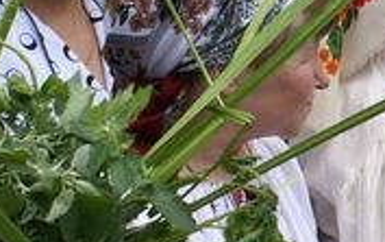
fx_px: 2842
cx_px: 592
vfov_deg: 4.9
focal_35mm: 271
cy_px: 50
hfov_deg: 7.6
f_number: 9
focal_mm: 35
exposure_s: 1/160
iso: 100
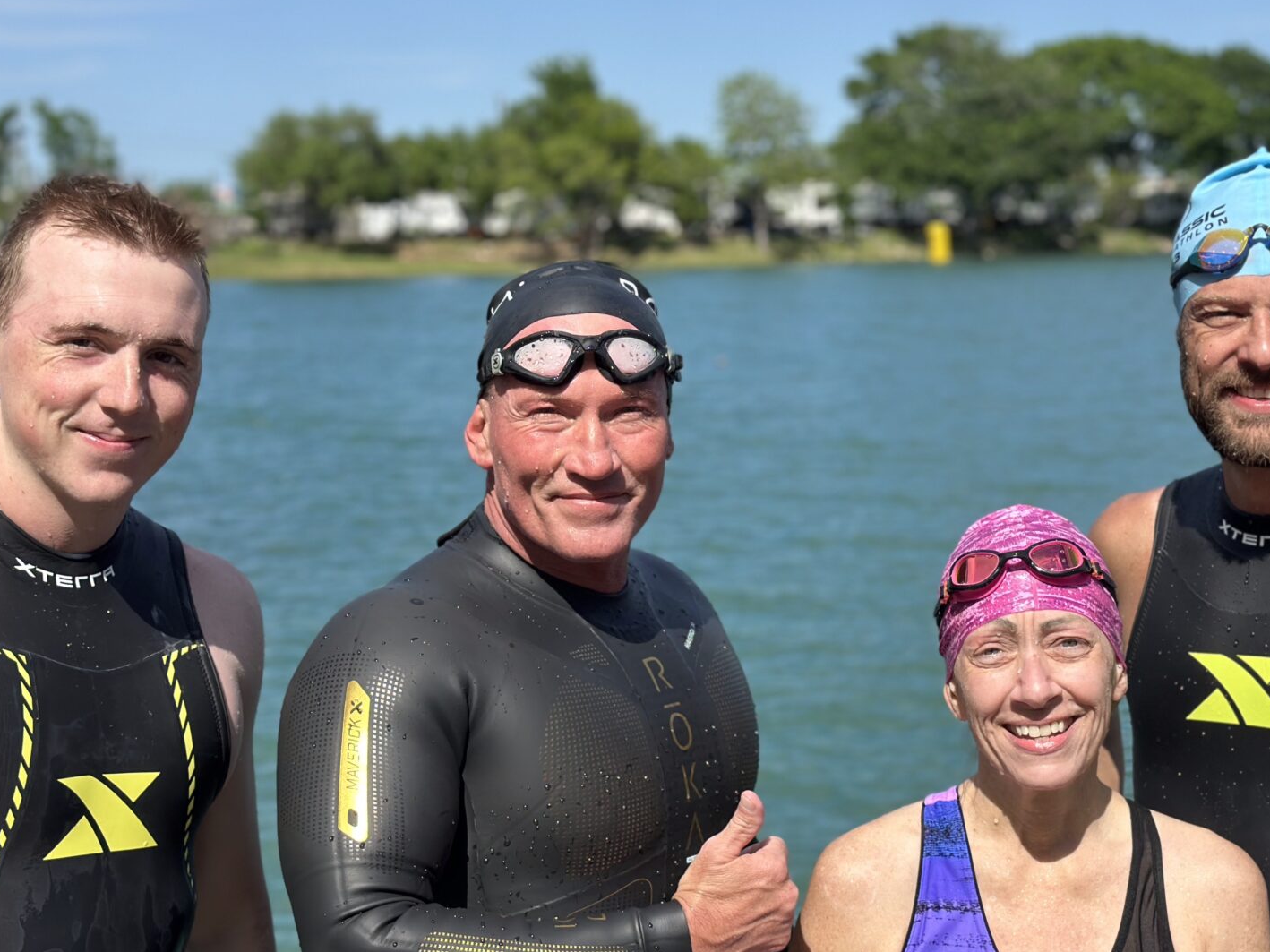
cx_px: 696
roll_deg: +0.1
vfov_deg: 22.5
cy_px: 581
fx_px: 2384
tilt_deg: -7.6
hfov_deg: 29.8
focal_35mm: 65
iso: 80
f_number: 1.78
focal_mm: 6.86
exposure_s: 1/5882
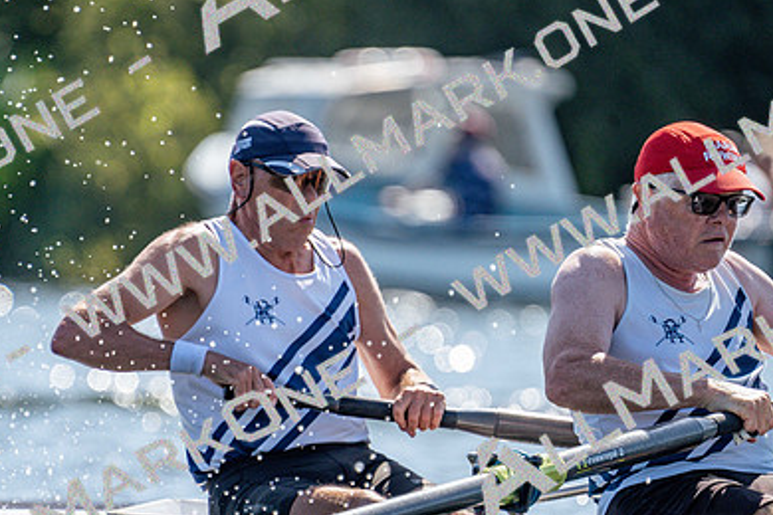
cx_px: 307
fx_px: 18980
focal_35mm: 884
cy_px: 344
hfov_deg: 2.3
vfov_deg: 1.6
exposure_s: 1/2000
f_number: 6.3
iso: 400
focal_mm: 594
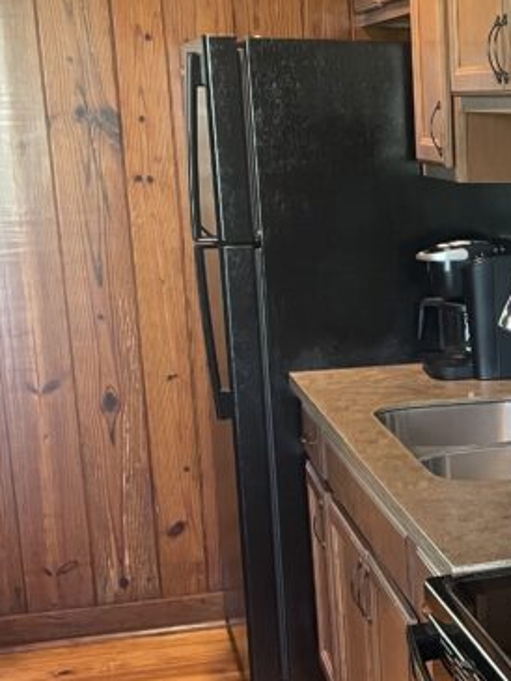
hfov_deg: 18.7
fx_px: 1436
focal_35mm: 73
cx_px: 670
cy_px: 504
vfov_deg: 26.4
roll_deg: -0.4
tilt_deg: -13.7
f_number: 1.6
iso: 400
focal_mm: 4.2
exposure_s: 1/40
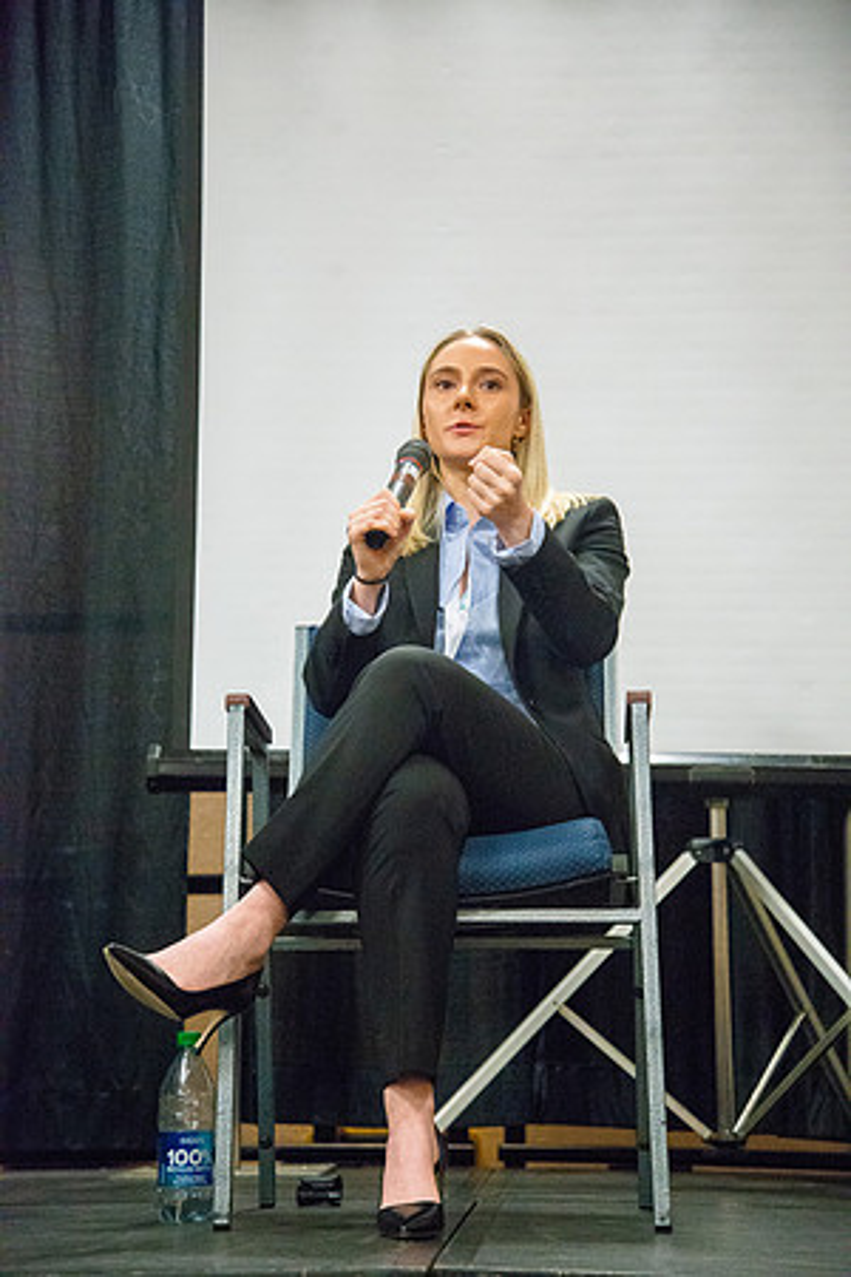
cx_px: 426
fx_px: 2553
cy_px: 638
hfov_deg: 18.9
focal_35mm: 72
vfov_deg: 28.1
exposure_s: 1/200
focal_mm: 72
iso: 6400
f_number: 4.5
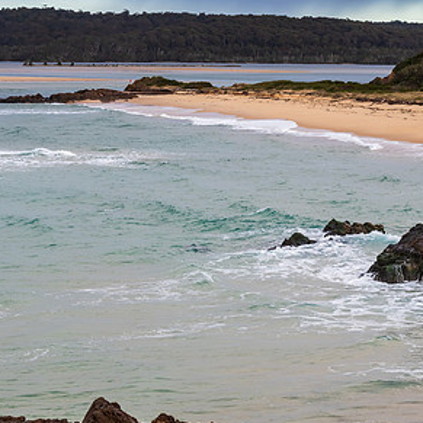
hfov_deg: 14.6
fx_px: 1645
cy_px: 233
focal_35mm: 119
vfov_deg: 14.6
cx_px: 185
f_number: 7.1
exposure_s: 1/320
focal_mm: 70
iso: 400
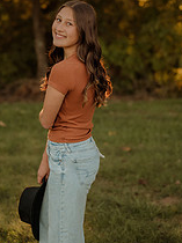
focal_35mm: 103
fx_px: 724
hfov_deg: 14.3
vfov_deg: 19.1
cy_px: 93
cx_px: 83
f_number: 2
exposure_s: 1/640
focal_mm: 50
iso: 250
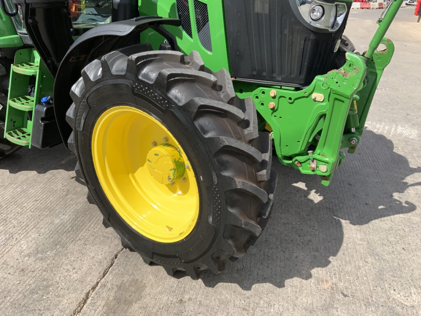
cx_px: 210
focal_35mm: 29
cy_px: 158
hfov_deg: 61.7
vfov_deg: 48.2
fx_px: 353
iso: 16
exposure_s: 1/1534
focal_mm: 3
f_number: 1.8
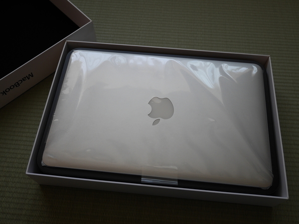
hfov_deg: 53.9
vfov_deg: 41.8
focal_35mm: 34
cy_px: 112
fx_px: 294
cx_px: 150
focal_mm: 17
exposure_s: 1/60
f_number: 4
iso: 250
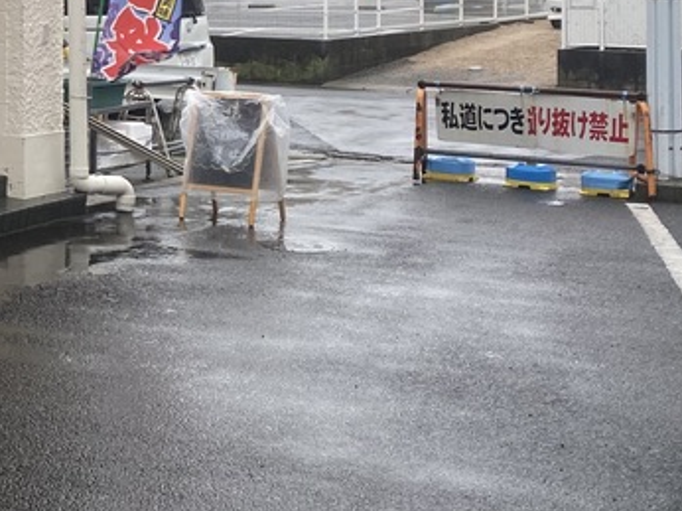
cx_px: -223
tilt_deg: -0.7
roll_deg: +0.1
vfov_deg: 18.4
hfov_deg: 22.5
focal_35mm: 77
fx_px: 1516
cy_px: -59
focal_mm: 4.25
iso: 32
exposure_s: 1/176
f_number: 1.8
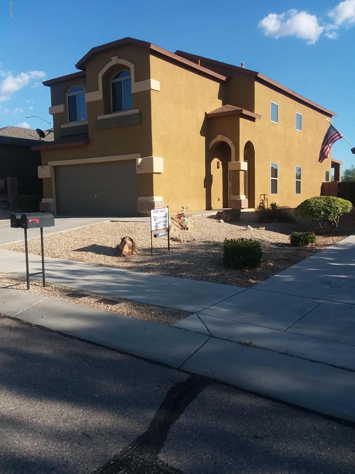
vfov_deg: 61.7
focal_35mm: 29
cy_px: 237
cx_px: 178
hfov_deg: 48.2
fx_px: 397
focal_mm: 2.47
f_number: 1.9
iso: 40
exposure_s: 1/1221
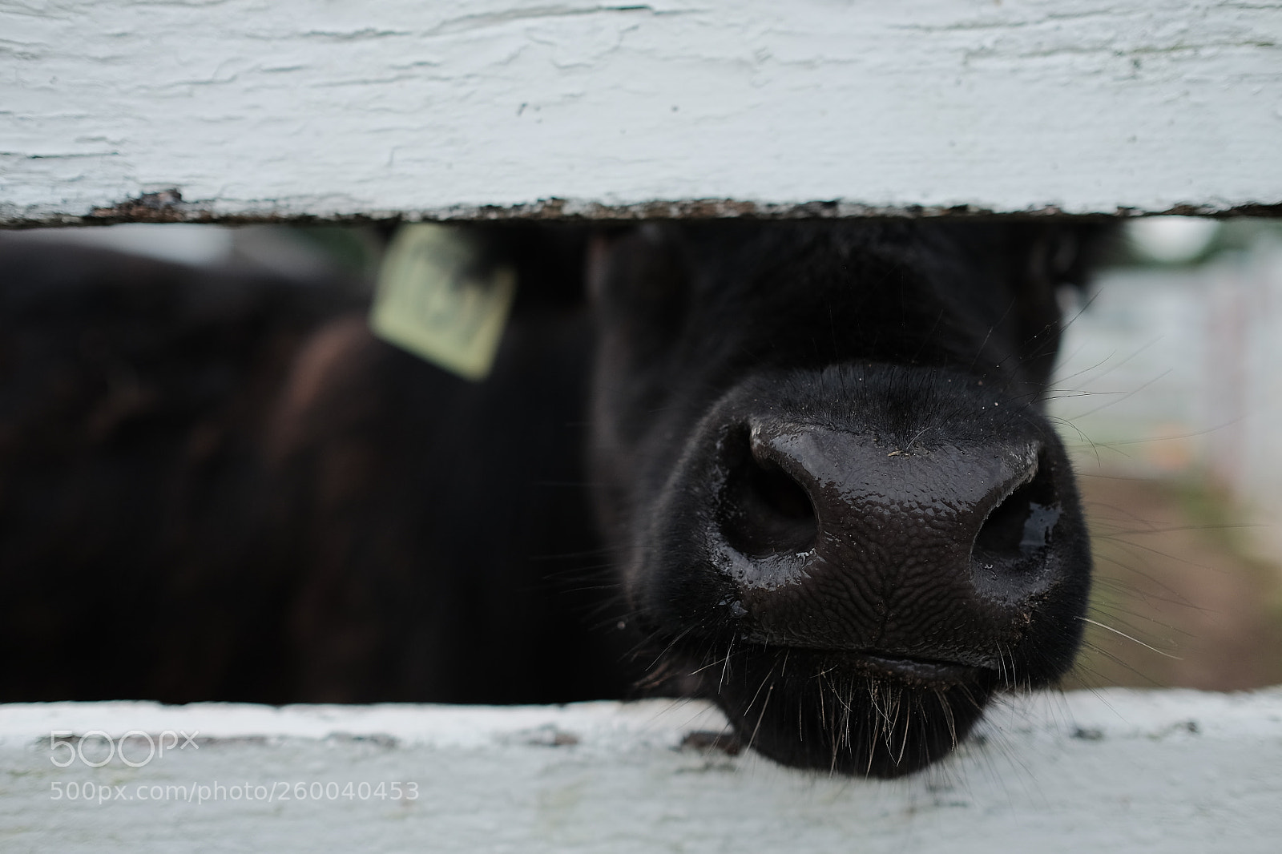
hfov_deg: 54.4
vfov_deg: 37.8
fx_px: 1246
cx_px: 641
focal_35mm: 35
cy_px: 427
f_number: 2
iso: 400
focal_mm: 23
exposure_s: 1/1700
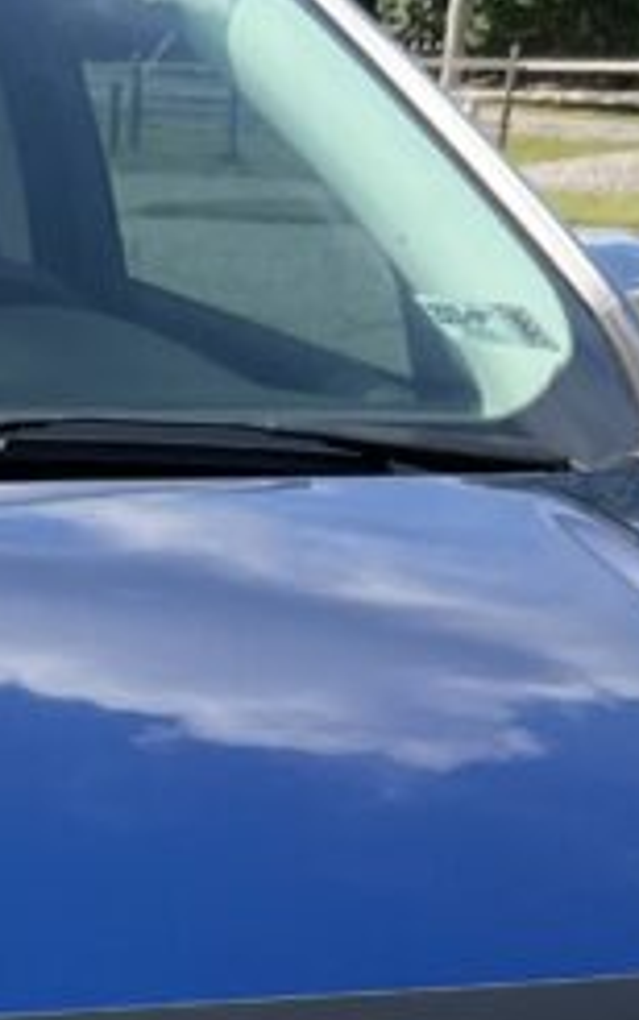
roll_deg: -4.0
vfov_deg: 15.6
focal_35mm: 128
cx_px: -170
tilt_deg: -20.0
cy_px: 1252
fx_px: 3562
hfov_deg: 10.1
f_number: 1.8
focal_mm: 3
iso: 16
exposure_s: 1/978
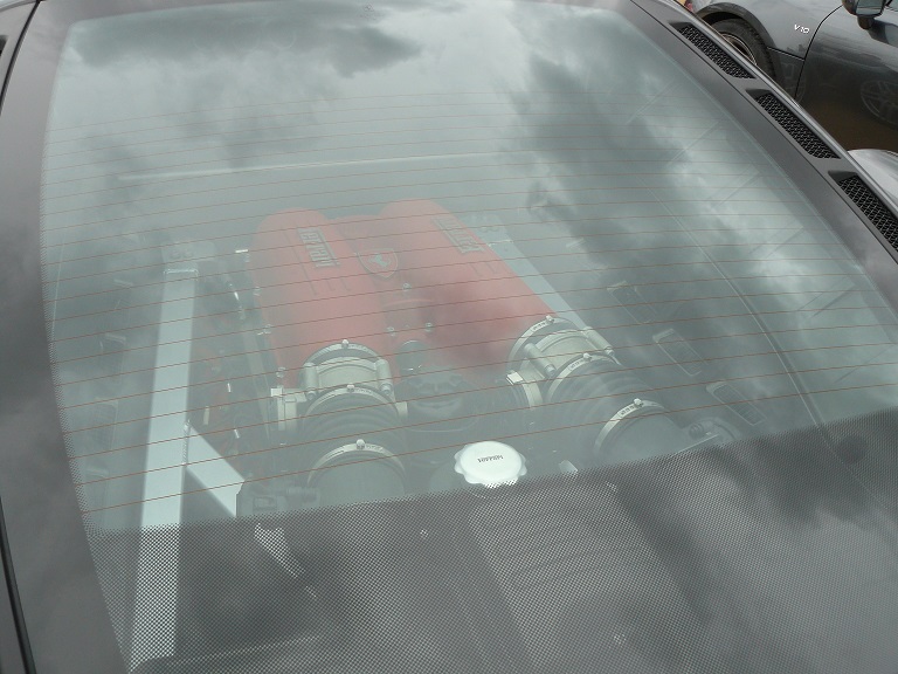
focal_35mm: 36
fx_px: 934
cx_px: 449
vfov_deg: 39.7
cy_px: 337
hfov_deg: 51.4
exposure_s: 1/200
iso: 100
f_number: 4
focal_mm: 6
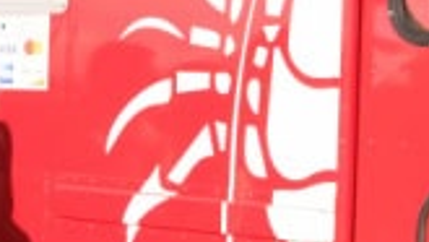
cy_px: 59
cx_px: 169
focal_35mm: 162
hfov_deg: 13.3
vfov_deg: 7.5
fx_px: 1844
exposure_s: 1/750
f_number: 4
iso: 200
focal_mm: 21.2
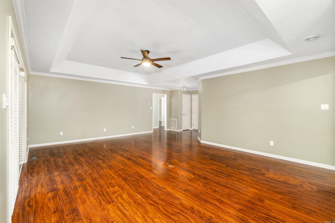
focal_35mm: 15
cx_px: 168
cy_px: 112
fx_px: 140
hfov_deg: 100.4
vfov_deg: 77.3
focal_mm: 10
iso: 320
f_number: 10
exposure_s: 5
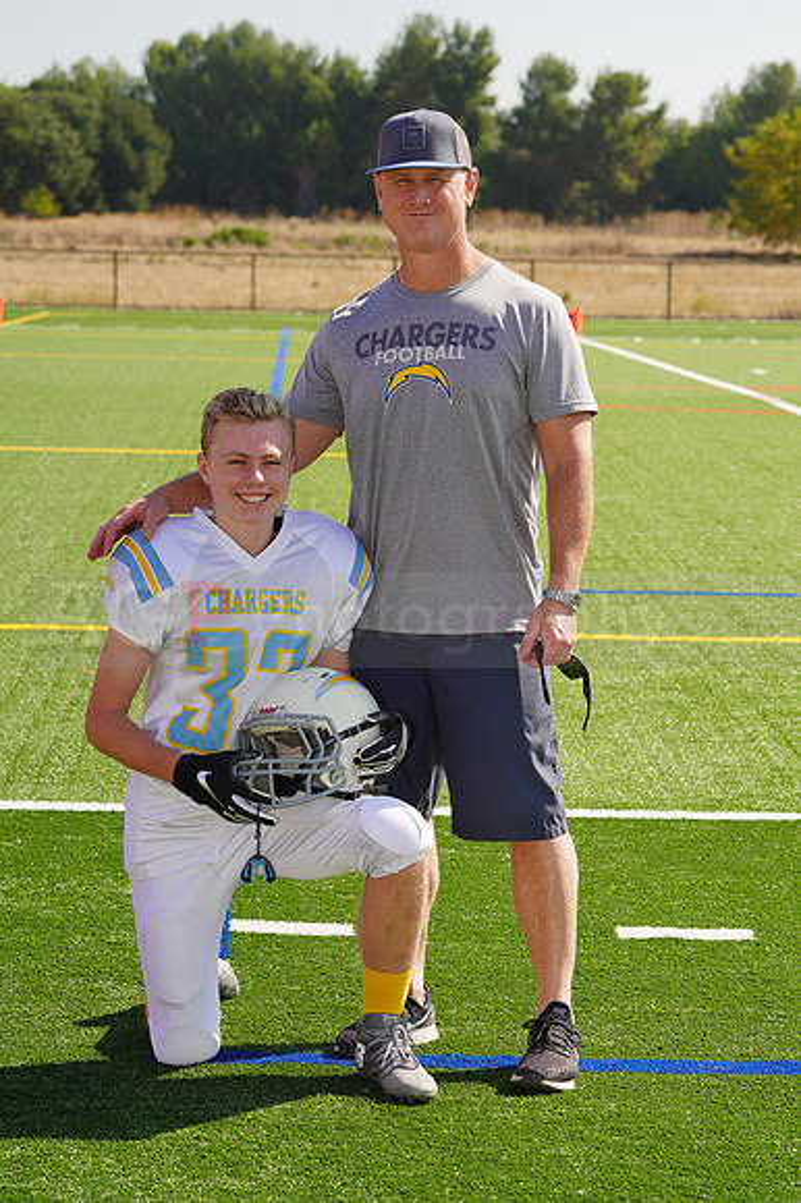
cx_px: 400
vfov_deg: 19.5
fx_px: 3508
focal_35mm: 105
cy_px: 602
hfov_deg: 13.0
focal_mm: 105
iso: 100
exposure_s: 1/250
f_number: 9
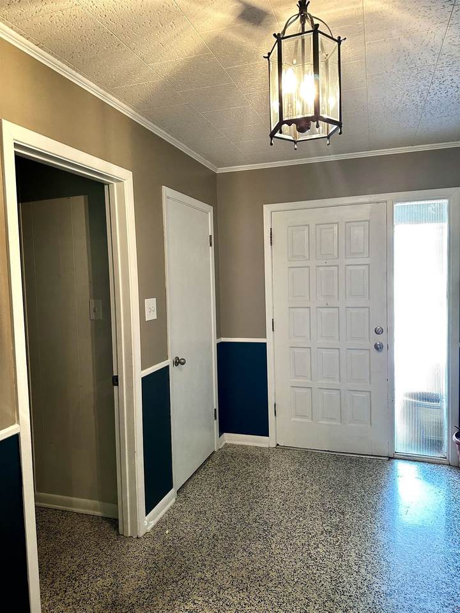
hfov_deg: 56.8
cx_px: 230
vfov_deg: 71.6
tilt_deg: -2.9
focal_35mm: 24
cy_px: 306
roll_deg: +0.8
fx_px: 425
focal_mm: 6.86
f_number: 1.78
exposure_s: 1/60
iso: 320
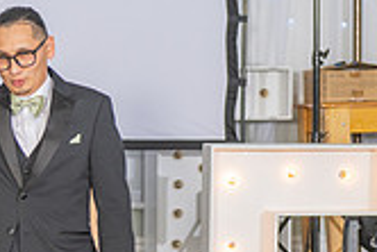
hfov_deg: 9.2
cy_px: 271
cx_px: -200
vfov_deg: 6.3
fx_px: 2274
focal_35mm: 217
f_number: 3.5
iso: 500
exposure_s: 1/160
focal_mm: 62
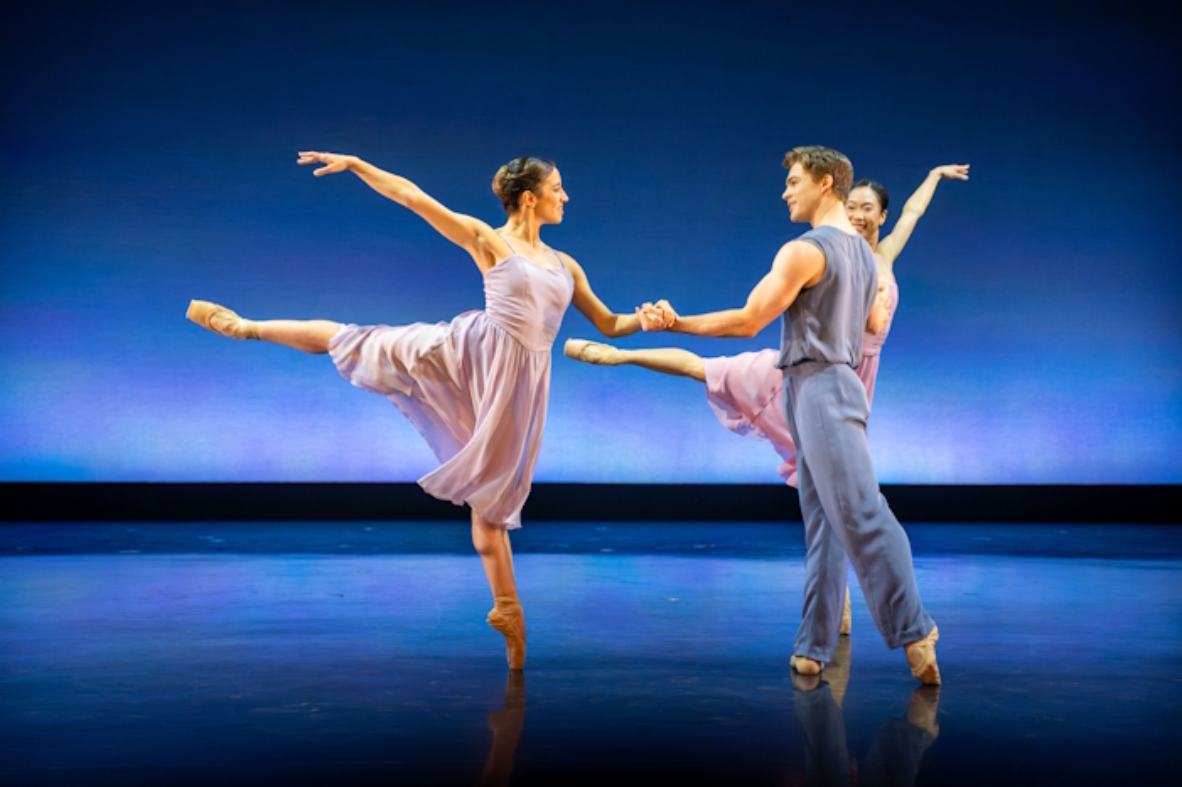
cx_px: 591
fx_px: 2462
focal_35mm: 75
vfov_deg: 18.2
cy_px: 394
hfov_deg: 27.0
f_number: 2.8
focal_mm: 75
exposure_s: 1/640
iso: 6400
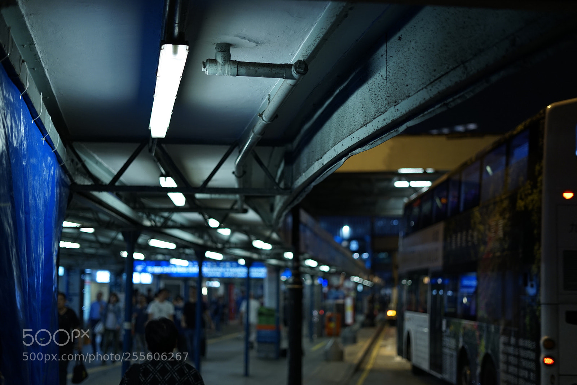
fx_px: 801
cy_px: 192
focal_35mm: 50
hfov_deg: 39.6
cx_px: 288
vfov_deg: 27.0
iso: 640
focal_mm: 50
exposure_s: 1/60
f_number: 1.8
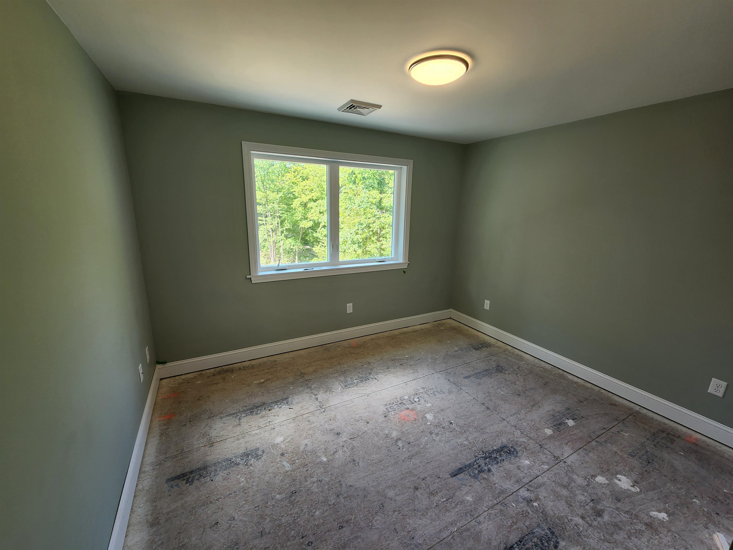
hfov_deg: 106.2
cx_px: 366
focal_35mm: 13
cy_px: 275
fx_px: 275
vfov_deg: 89.9
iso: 50
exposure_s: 1/60
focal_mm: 2.2
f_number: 2.2
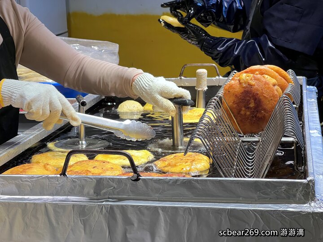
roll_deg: +1.7
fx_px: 718
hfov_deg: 25.3
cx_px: 162
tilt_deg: -12.3
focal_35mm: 77
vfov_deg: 19.1
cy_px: 121
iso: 320
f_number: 2.8
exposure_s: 1/60
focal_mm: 9
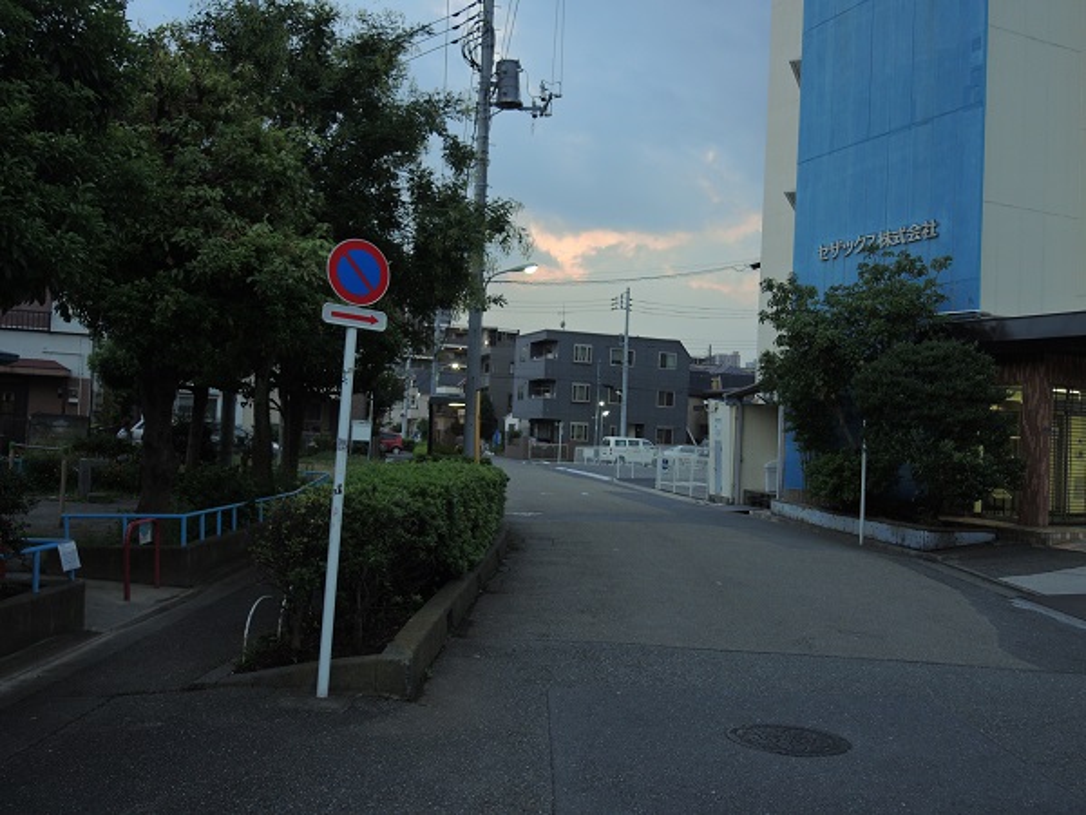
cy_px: 408
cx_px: 543
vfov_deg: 40.7
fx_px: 1098
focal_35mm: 35
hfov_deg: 52.6
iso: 200
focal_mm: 7.6
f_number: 2.5
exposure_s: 1/50
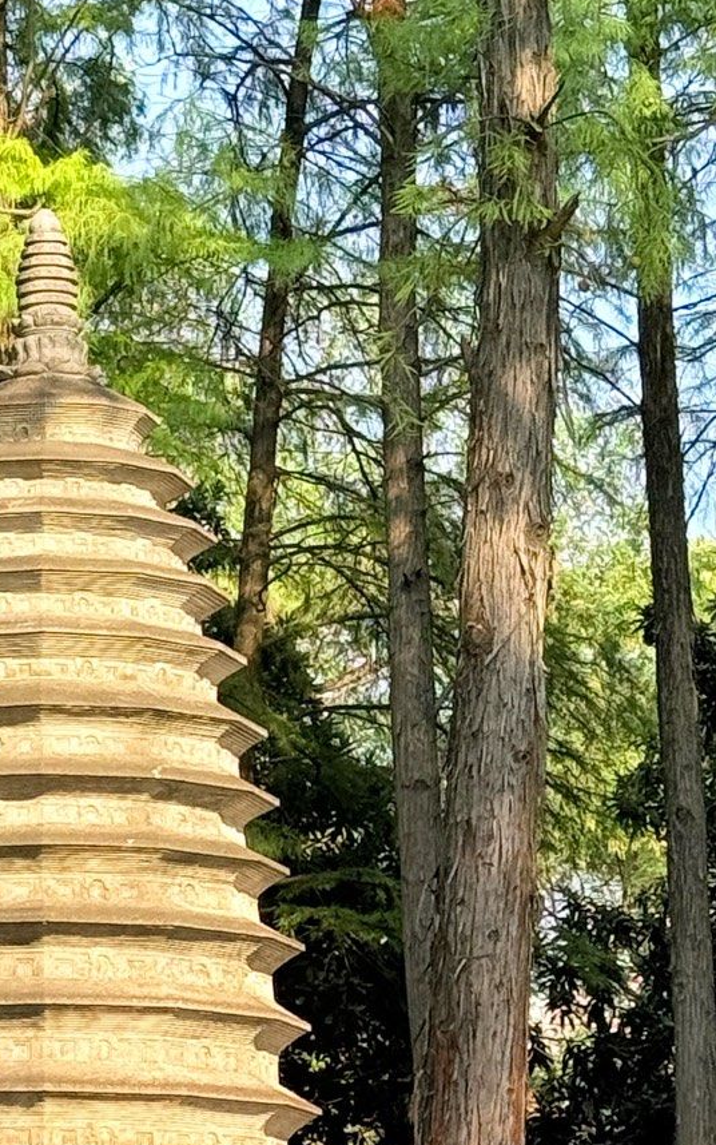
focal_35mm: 162
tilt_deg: +12.8
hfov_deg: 7.9
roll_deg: -1.8
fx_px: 5055
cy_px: 509
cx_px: -501
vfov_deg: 12.9
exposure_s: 1/1242
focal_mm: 6.76
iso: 64
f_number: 1.78
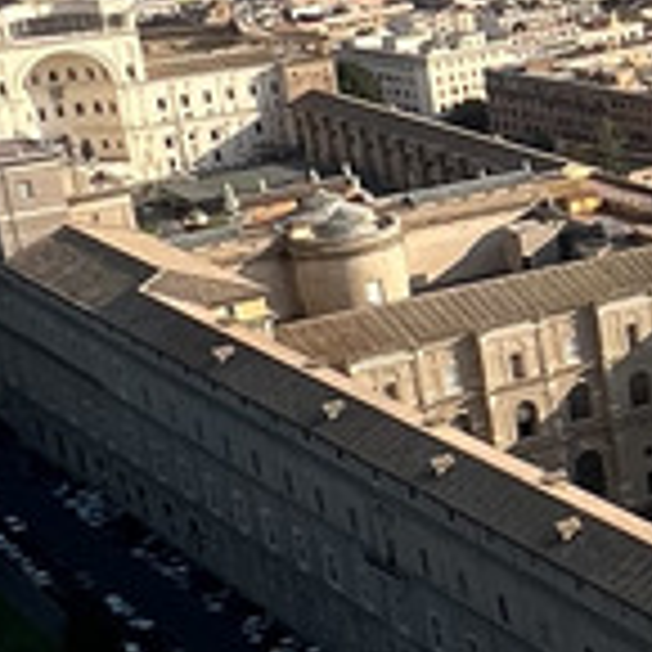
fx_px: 2024
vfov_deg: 18.3
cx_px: 1416
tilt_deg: -17.9
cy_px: 364
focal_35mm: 95
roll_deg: +1.3
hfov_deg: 14.3
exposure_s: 1/1449
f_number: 1.8
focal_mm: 1.57
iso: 32
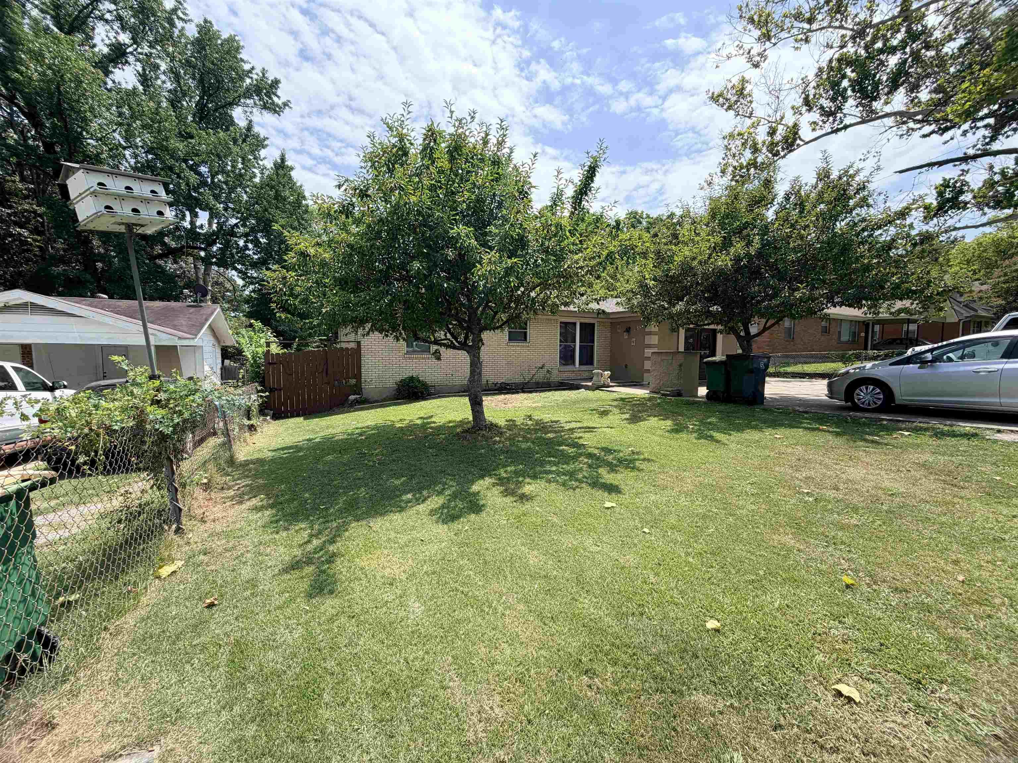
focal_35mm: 14
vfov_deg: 85.7
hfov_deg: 102.1
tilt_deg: -4.2
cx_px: 509
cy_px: 382
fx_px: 412
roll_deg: +0.0
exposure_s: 1/770
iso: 32
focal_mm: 2.22
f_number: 2.2
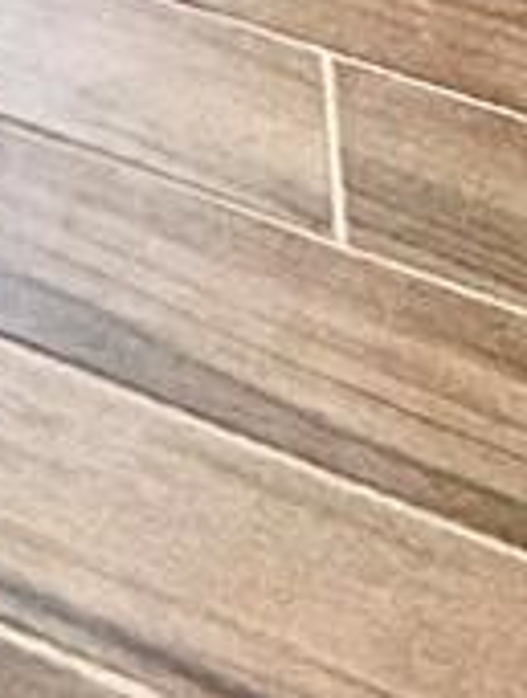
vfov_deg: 10.1
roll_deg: +1.0
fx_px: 1982
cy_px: -1649
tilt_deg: +2.2
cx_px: -837
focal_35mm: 98
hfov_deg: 11.6
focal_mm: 2.22
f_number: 2.2
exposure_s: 1/60
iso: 200
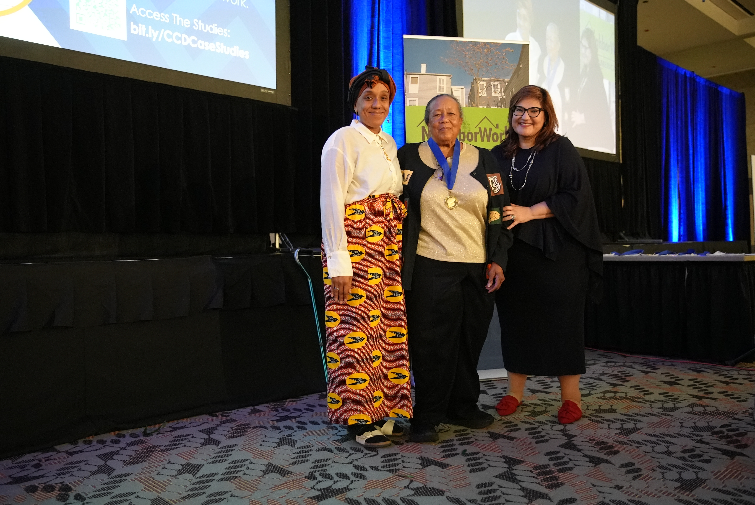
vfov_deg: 43.7
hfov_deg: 61.9
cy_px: 252
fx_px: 629
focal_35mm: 30
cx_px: 378
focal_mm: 30
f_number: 2.8
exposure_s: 1/160
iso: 12800
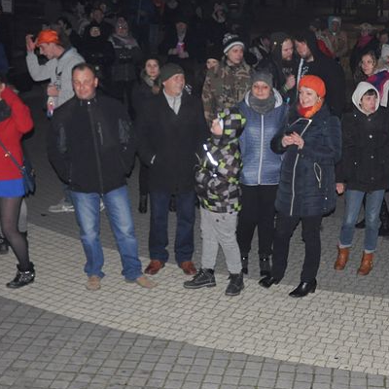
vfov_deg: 26.5
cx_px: 267
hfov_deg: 26.3
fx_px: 826
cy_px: 178
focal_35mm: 65
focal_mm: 24
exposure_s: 1/60
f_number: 4.5
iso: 1250
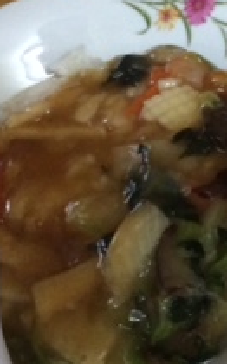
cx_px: 400
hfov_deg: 12.4
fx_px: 961
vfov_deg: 21.4
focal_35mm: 97
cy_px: 175
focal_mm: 4.12
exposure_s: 1/30
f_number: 2.2
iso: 320
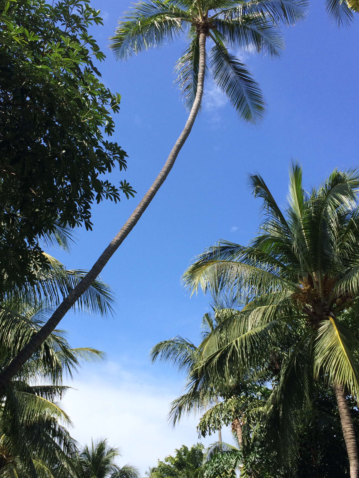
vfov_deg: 46.8
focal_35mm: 40
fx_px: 553
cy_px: 248
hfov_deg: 35.9
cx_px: 151
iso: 32
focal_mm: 4.12
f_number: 2.2
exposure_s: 1/1466
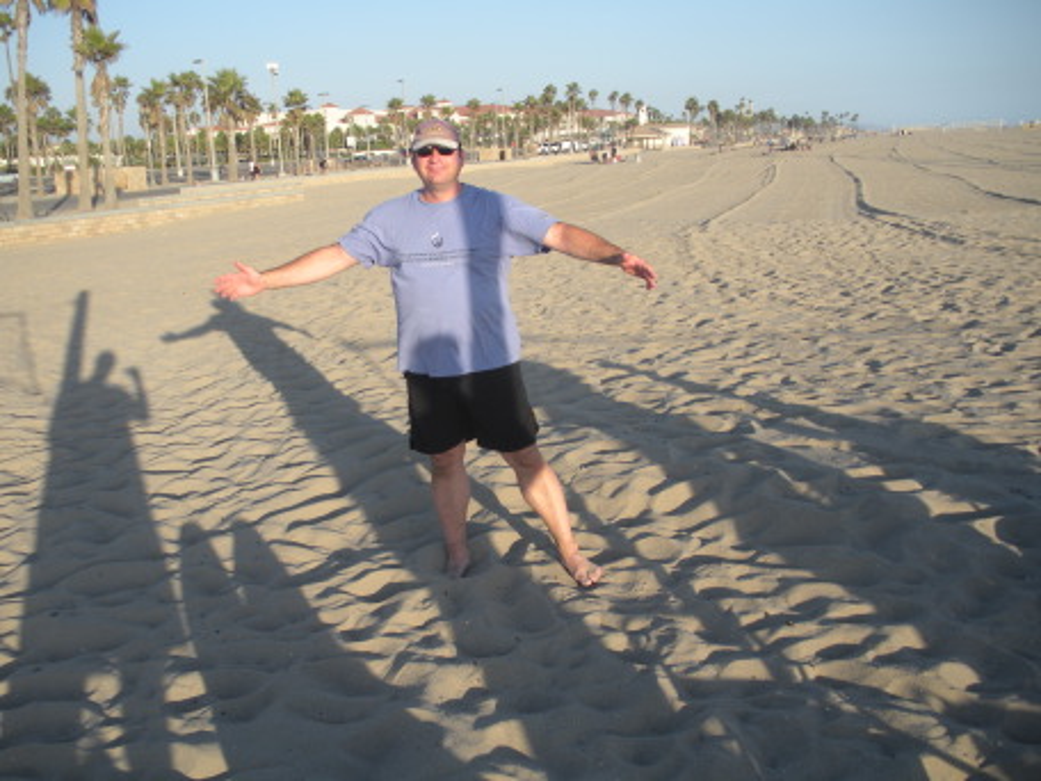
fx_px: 1083
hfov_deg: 51.4
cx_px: 520
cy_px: 390
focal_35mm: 36
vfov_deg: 39.7
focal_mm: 6.3
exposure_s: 1/365
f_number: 3.5
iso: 64
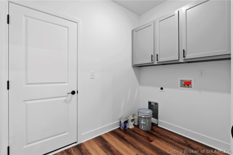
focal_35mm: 16
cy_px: 78
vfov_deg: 73.8
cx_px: 116
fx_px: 104
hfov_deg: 96.7
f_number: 11
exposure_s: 1
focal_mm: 16
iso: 400
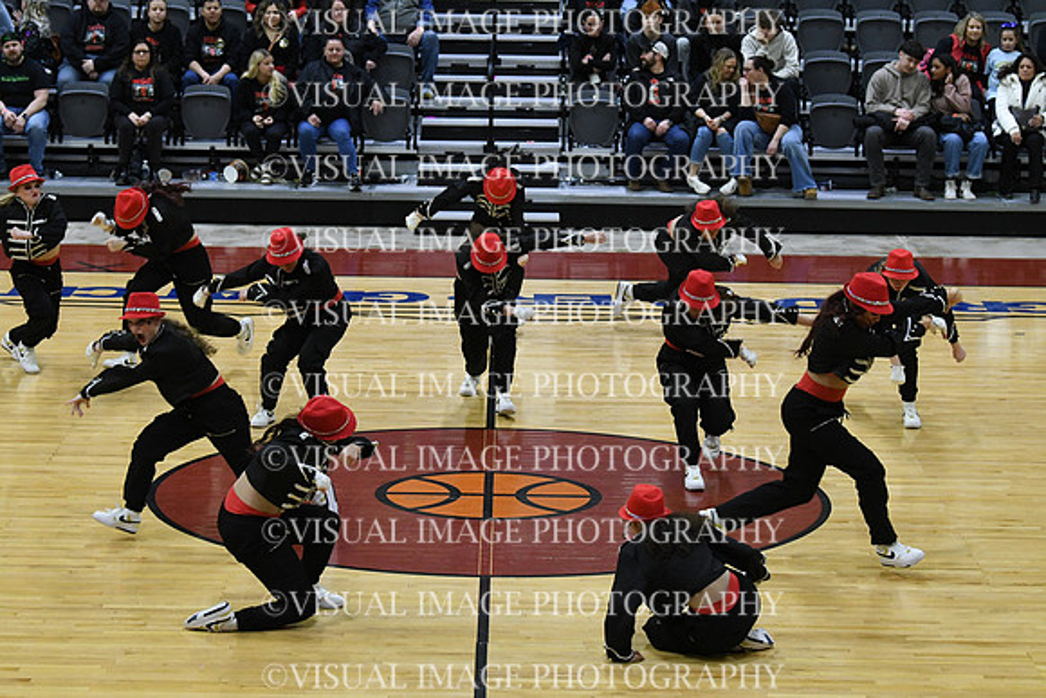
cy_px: 349
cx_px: 523
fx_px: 3255
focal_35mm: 112
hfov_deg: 18.3
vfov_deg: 12.2
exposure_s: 1/400
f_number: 3.5
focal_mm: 75
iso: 3200
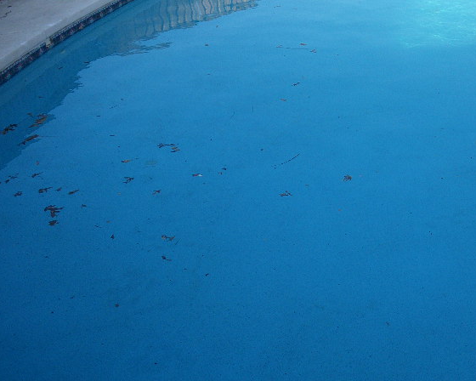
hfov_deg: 35.6
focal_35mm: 50
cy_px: 61
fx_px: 704
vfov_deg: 29.4
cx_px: 406
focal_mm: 5
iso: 64
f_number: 3.5
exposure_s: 1/200
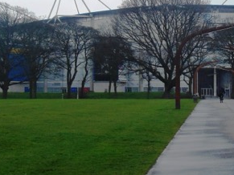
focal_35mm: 118
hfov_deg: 16.6
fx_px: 797
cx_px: 174
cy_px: 51
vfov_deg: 12.5
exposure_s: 1/200
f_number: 4.1
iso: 125
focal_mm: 6.9
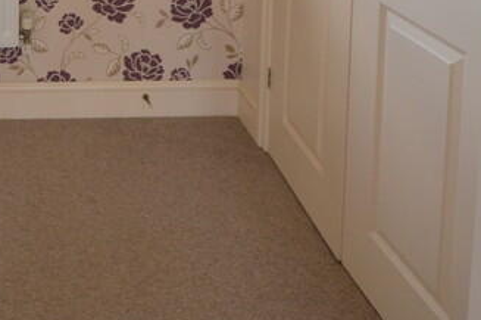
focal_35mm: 47
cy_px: -166
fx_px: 627
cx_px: 24
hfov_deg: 38.3
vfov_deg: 22.9
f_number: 4.5
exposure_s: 1/80
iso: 400
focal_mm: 10
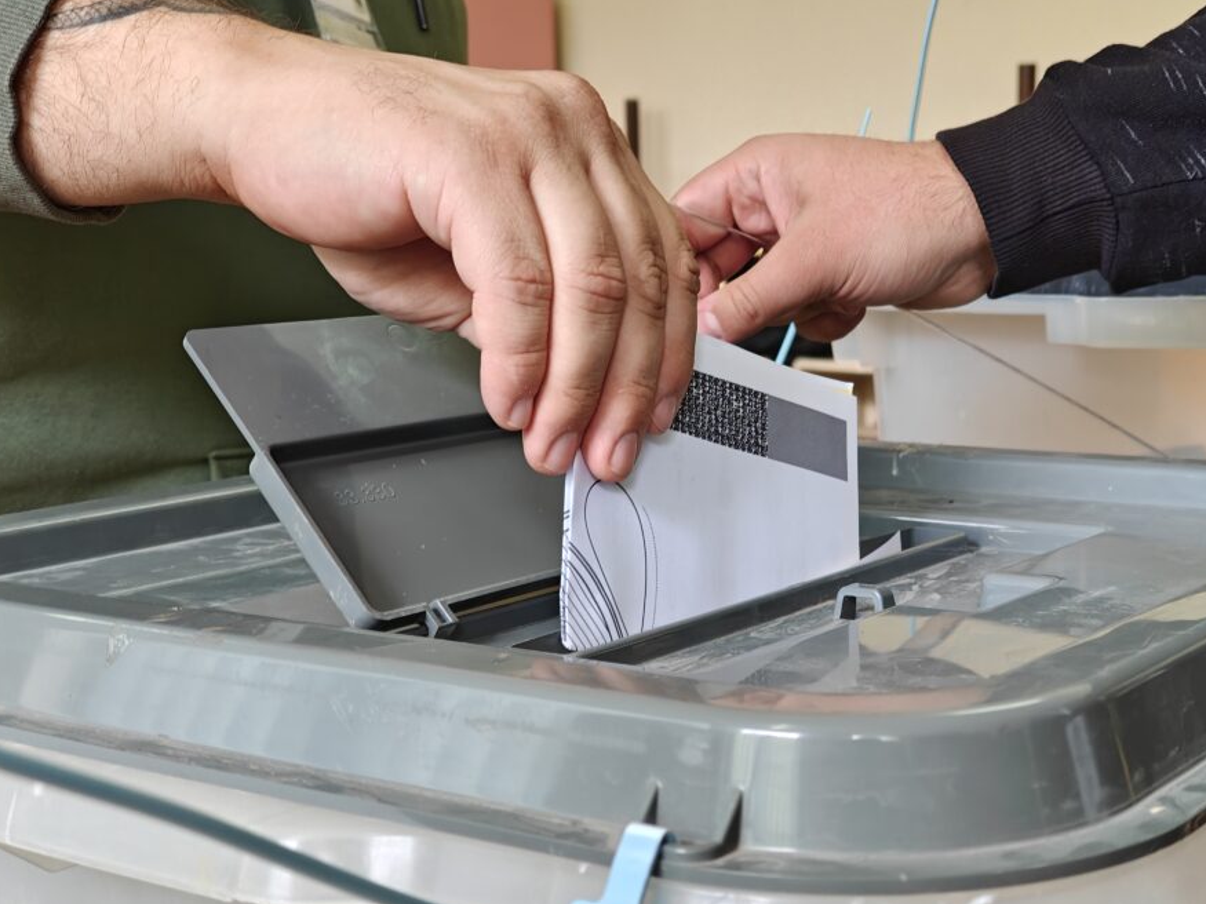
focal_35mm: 55
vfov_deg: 26.5
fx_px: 1916
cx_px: 689
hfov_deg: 34.9
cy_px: 481
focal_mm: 7.1
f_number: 2
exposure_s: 1/50
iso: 1000
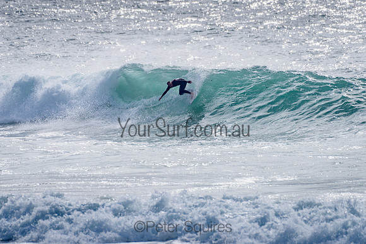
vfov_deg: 2.2
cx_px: 182
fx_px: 6225
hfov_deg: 3.4
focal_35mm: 612
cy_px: 95
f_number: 6.3
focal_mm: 500
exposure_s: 1/2000
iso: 64
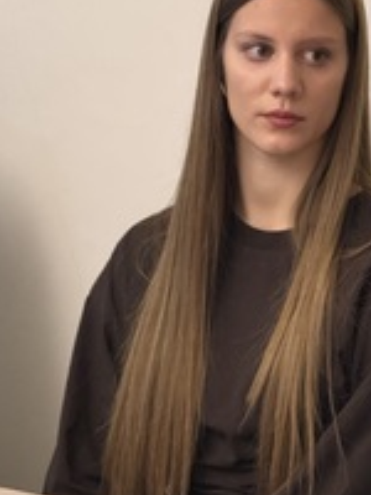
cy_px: 218
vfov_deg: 9.2
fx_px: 3087
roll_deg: -3.1
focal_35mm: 216
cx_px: 270
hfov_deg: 6.9
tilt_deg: -4.7
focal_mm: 15.66
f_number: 2.8
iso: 1000
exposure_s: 1/33
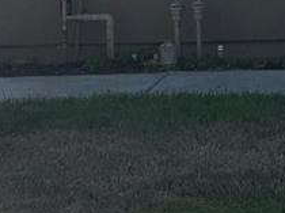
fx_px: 1702
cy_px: -115
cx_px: 661
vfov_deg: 7.0
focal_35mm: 207
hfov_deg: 8.8
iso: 25
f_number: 2.2
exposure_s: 1/651
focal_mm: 4.15
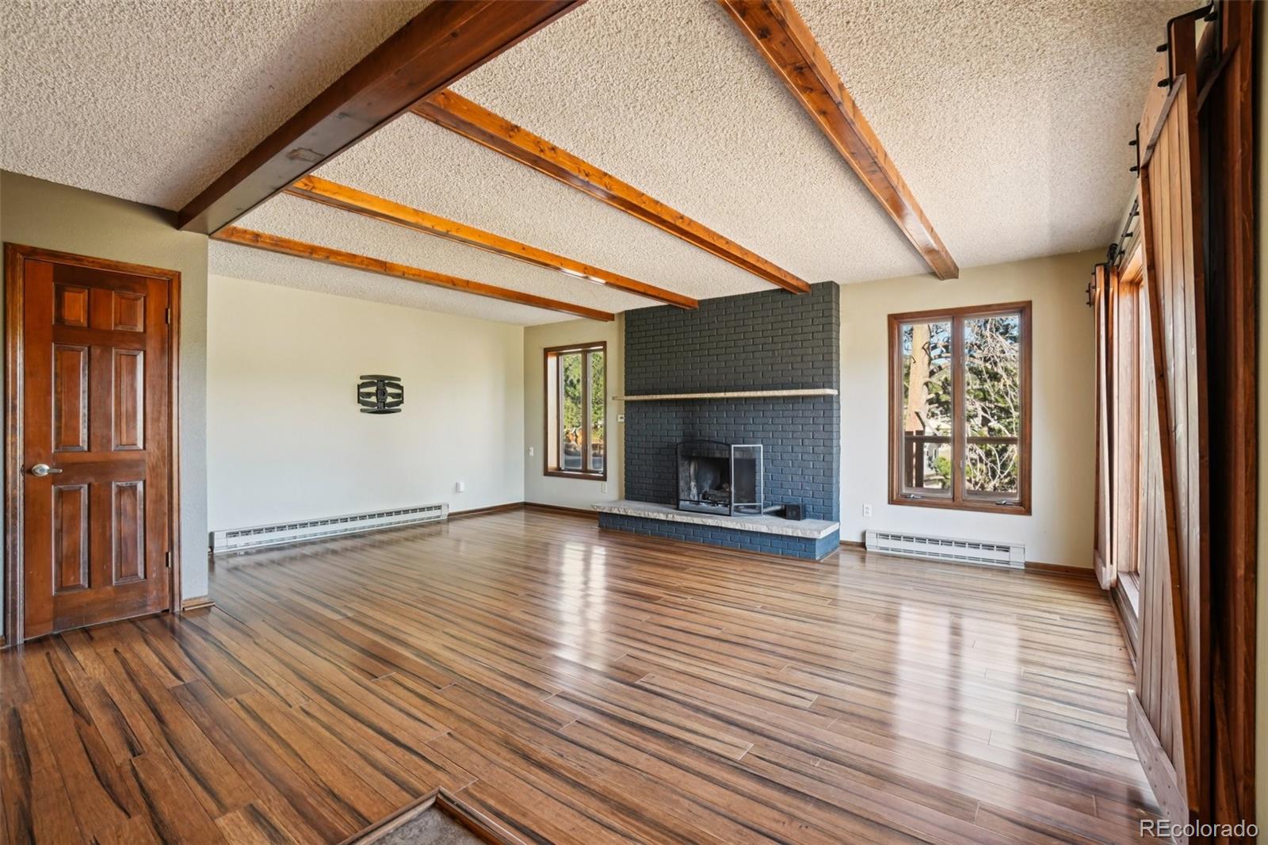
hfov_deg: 100.4
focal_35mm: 15
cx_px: 634
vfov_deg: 77.3
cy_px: 422
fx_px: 528
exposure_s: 1/15
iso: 400
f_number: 8
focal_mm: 10
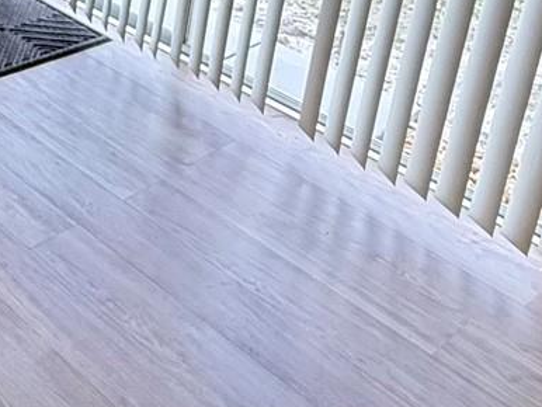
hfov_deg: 28.1
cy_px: -177
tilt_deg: -15.2
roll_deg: -3.1
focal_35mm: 58
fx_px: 909
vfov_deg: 21.7
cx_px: -143
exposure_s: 1/120
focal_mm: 2.22
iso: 500
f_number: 2.2
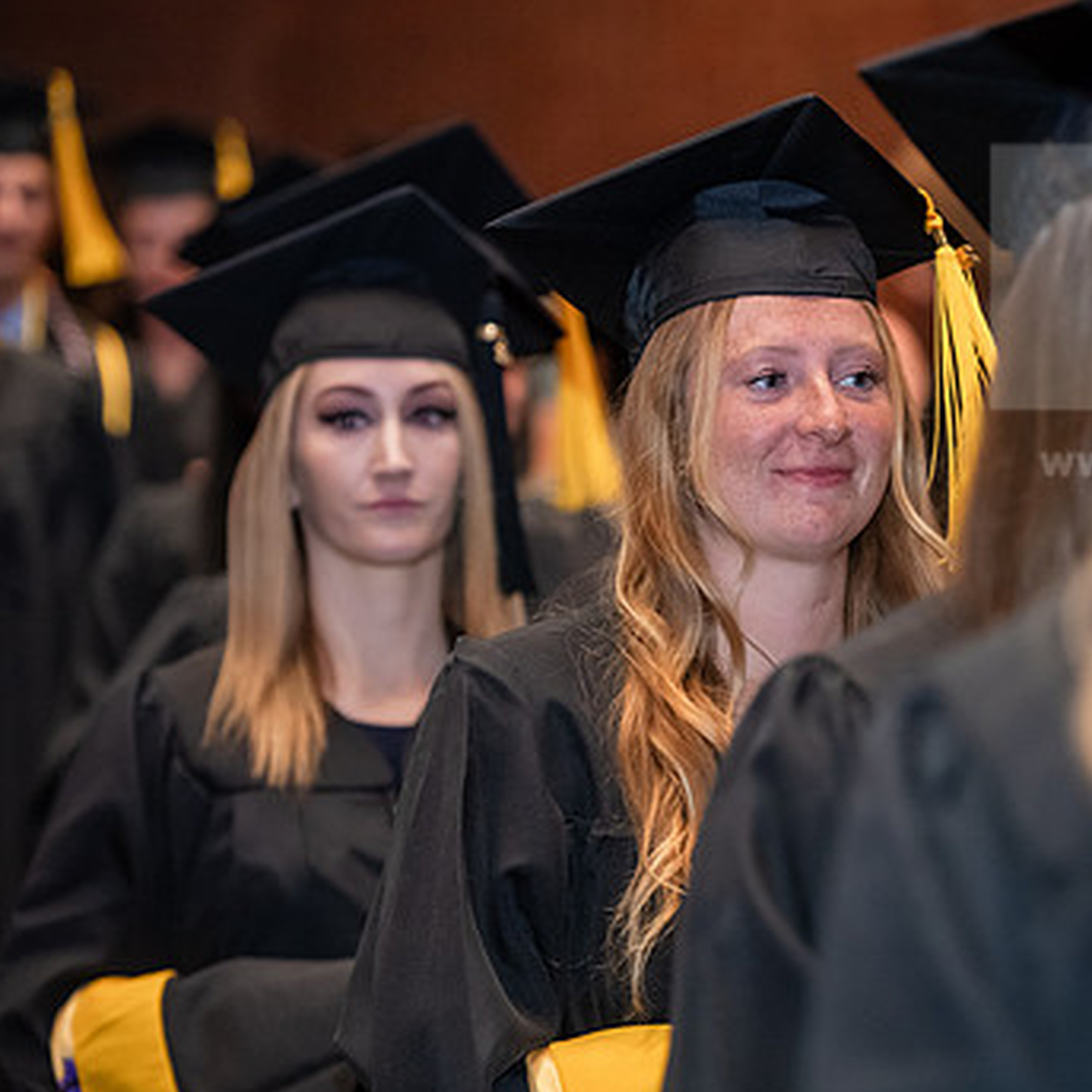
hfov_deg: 9.7
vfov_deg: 9.8
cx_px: 895
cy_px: 529
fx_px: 6389
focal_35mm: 179
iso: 3200
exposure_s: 1/200
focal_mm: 125
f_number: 3.2
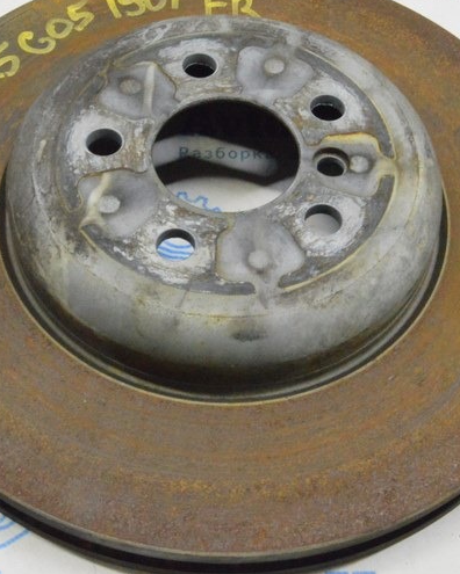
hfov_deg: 23.8
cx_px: 209
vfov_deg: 29.5
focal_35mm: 64
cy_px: 230
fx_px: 1089
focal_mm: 22
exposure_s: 1/20
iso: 6400
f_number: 20
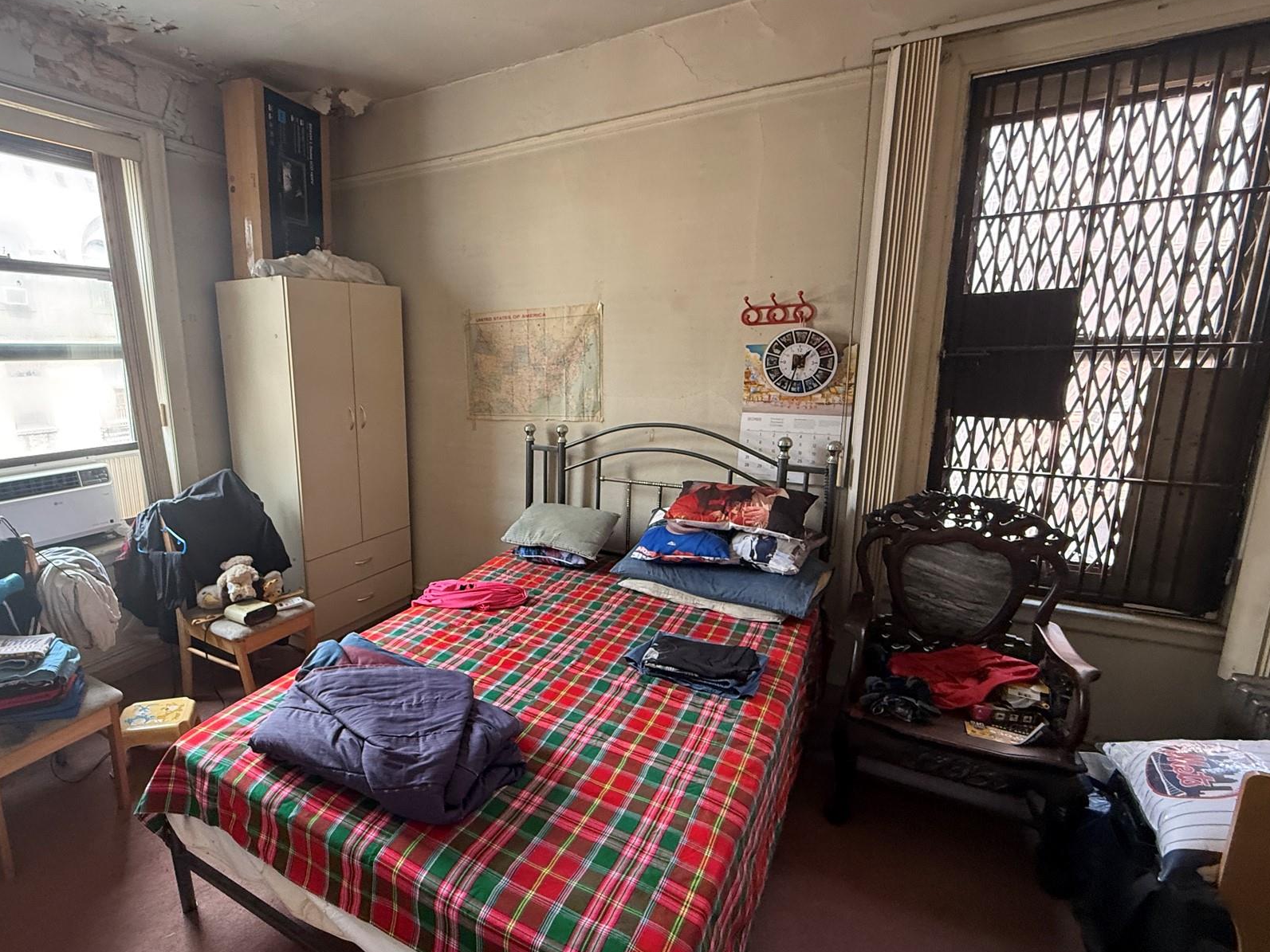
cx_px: 496
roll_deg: +0.9
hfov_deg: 86.4
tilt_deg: -11.0
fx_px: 660
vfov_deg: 71.6
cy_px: 486
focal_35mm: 18
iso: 320
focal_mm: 2.22
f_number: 2.2
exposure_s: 1/72
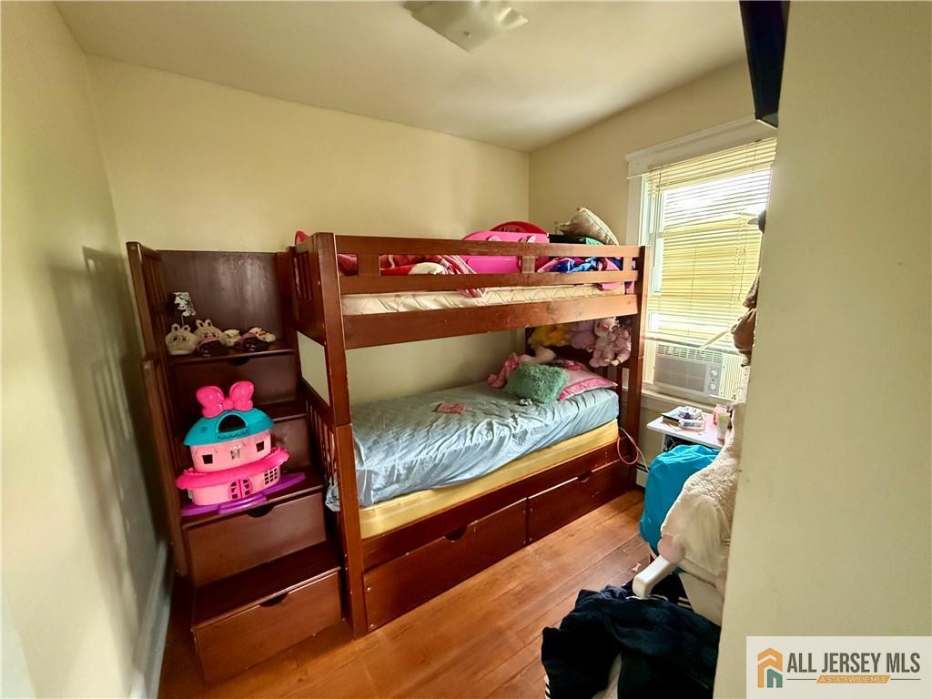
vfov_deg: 85.7
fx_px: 377
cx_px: 466
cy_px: 350
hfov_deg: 102.1
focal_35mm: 14
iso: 1250
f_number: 2.2
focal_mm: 2.22
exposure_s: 1/60
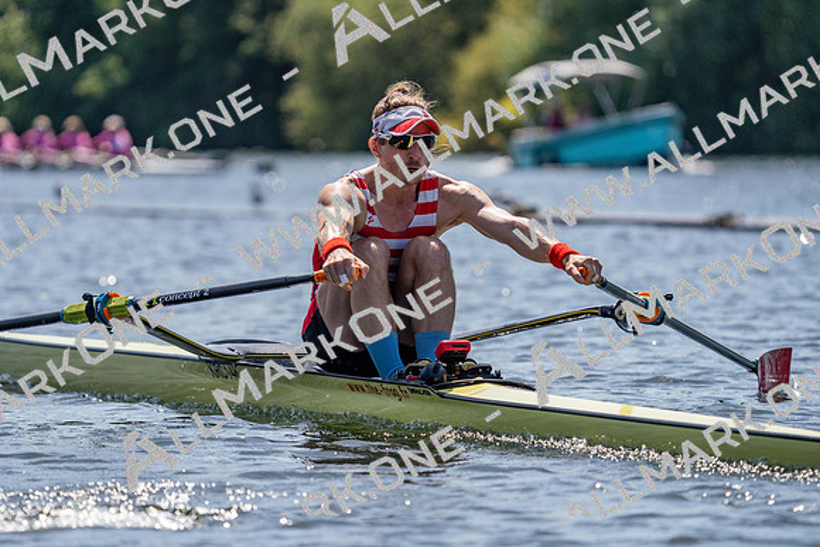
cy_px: 274
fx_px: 7769
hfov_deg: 6.0
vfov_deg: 4.0
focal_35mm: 341
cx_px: 410
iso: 250
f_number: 6.3
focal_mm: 341
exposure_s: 1/2000
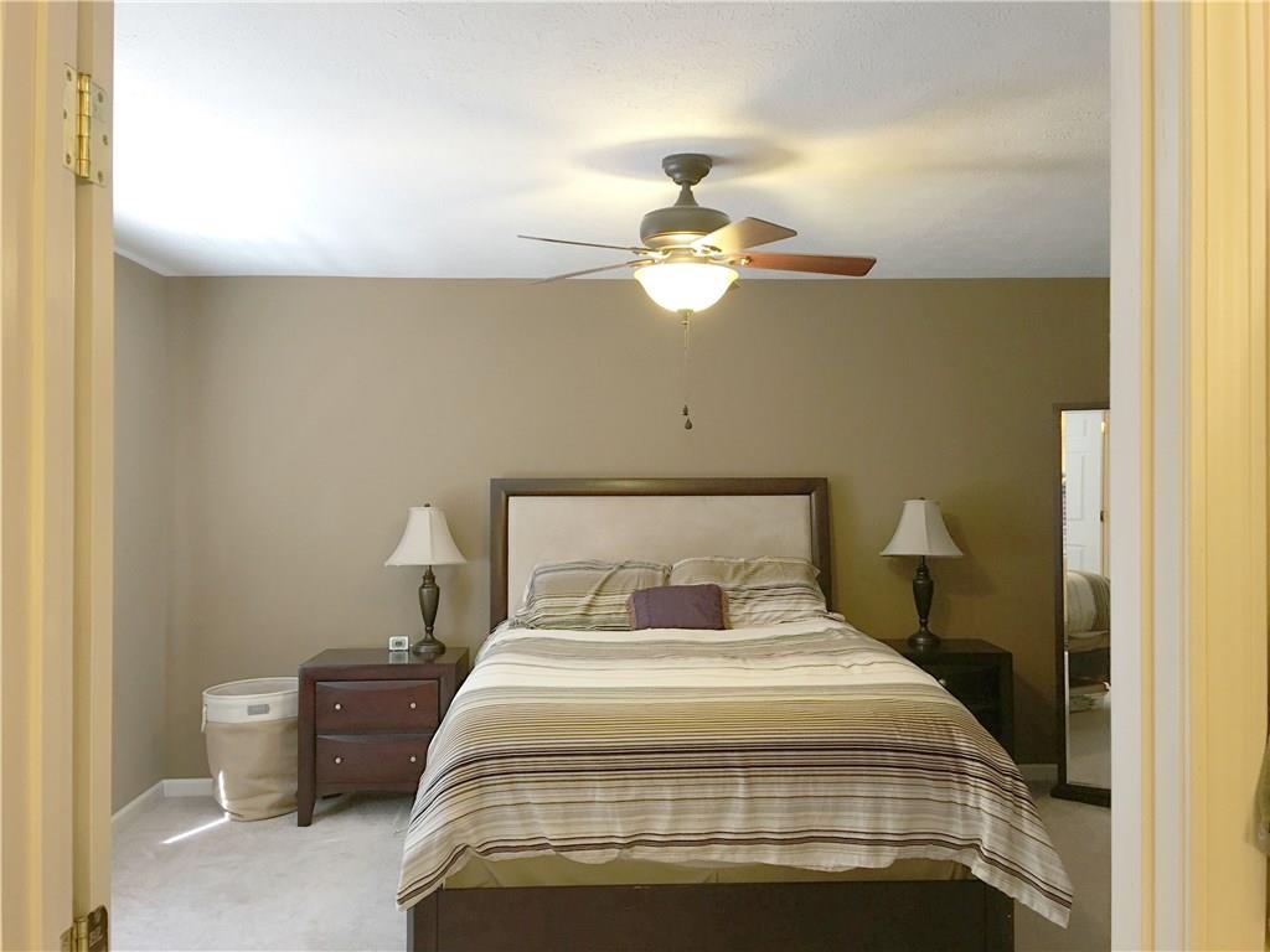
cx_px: 635
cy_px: 476
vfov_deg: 48.2
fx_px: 1064
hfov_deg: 61.7
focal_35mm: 29
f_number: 2.2
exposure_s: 1/15
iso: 50
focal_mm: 4.15
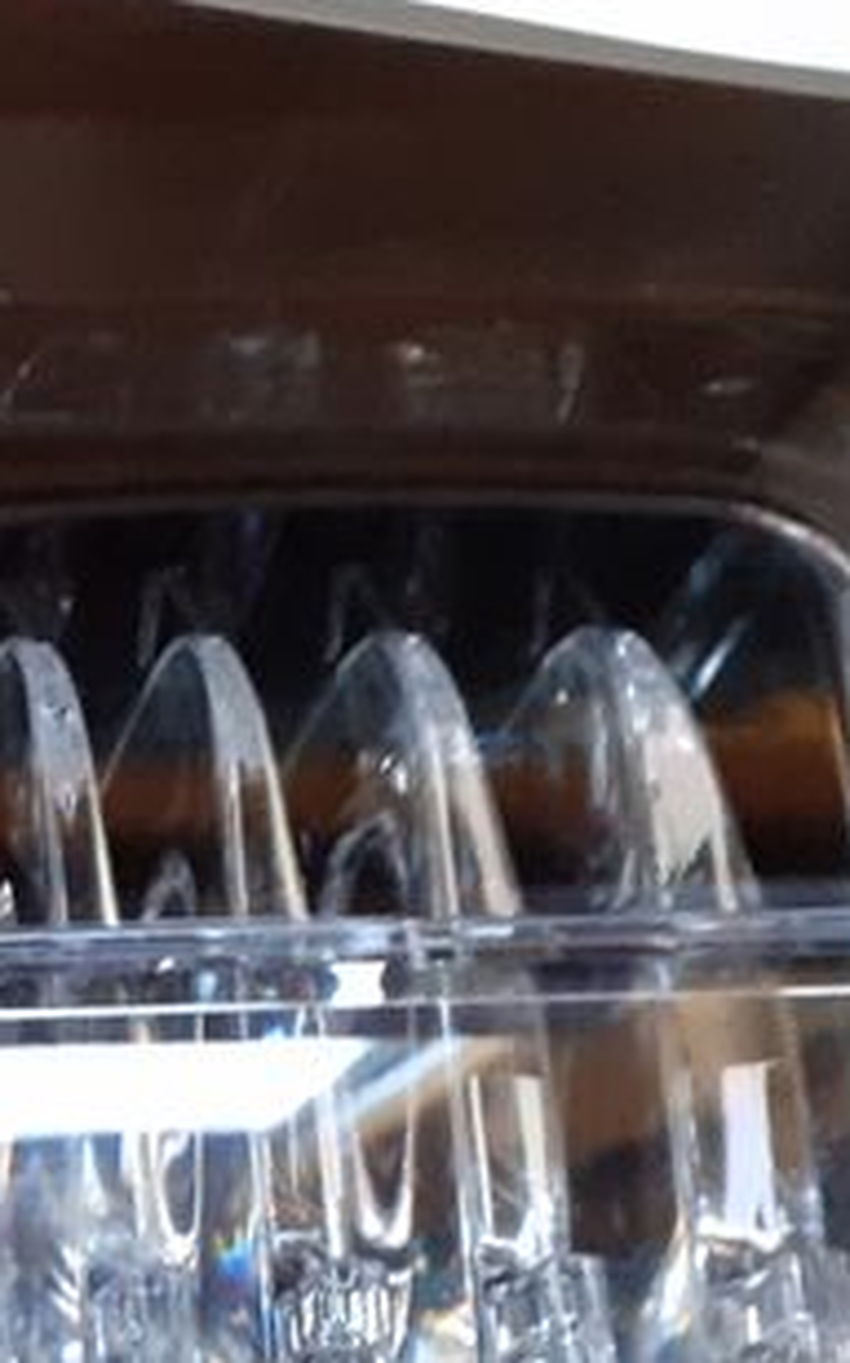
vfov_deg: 21.1
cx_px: -850
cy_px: 1553
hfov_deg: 12.4
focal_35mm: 93
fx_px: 3453
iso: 250
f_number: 1.9
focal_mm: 3.6
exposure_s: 1/50
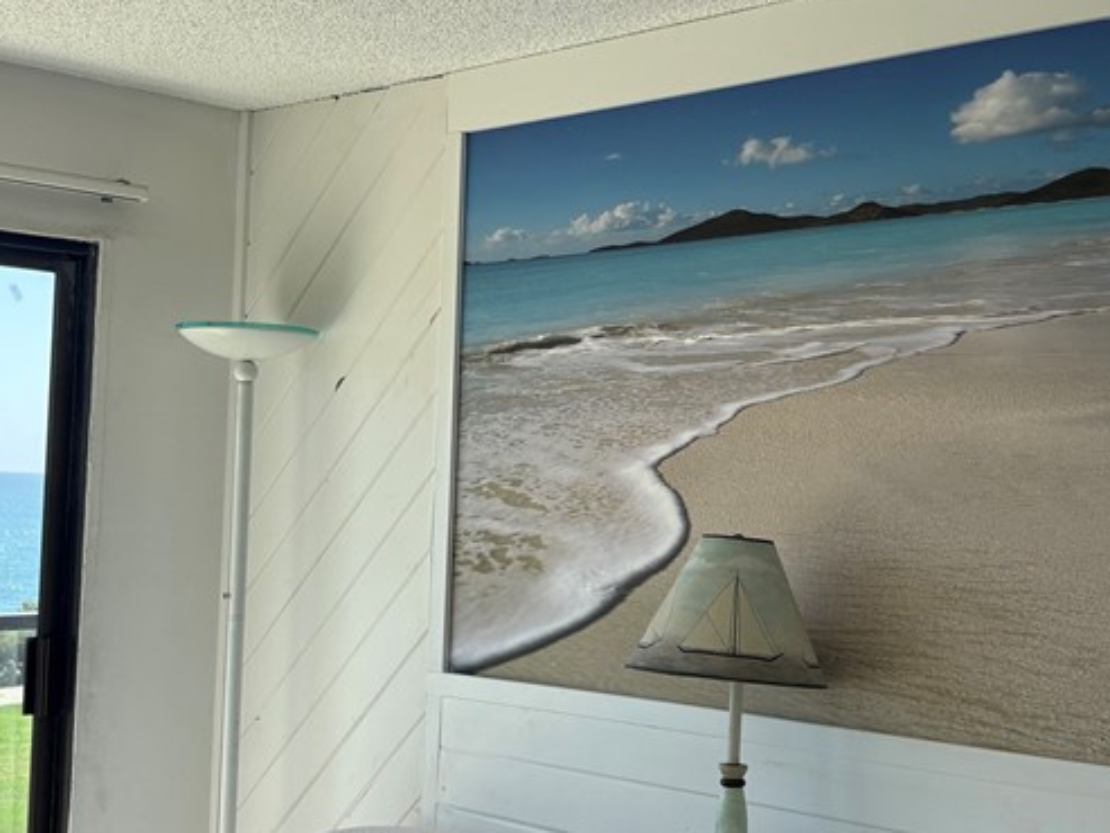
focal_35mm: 54
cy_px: 403
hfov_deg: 35.5
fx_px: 1732
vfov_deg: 27.0
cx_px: 639
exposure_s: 1/1287
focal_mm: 5.96
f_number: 1.6
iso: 64
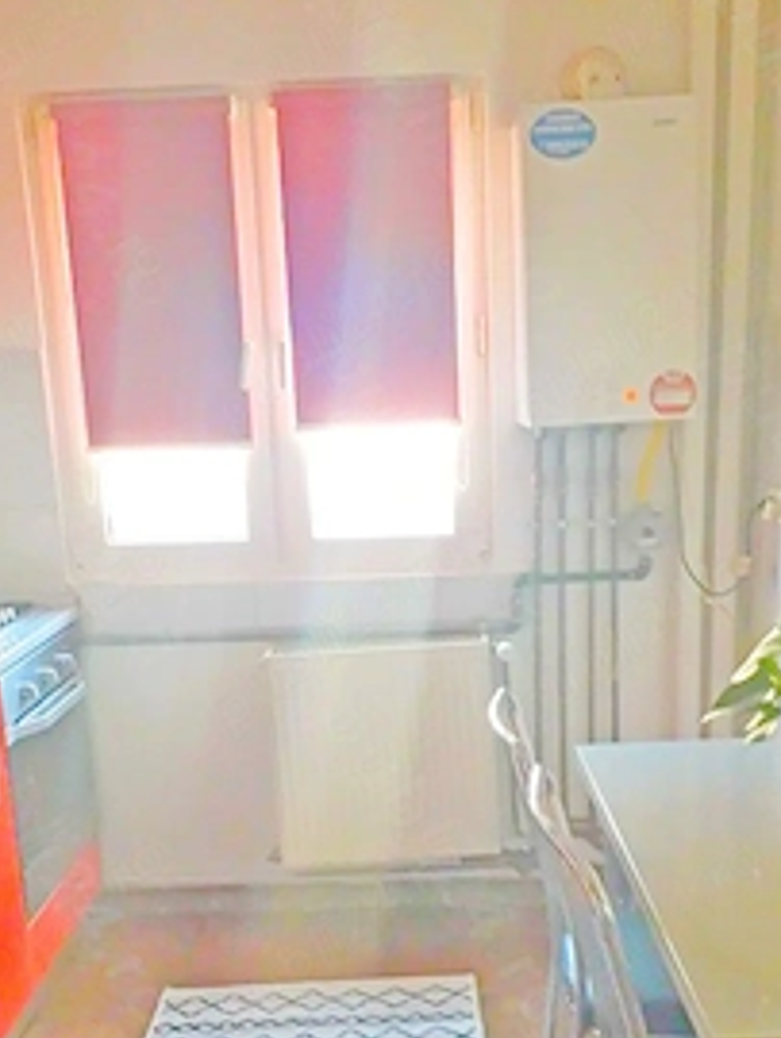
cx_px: 416
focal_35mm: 40
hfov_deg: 36.0
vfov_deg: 46.1
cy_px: 680
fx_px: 1201
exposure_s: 1/33
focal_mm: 3.6
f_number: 1.9
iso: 200
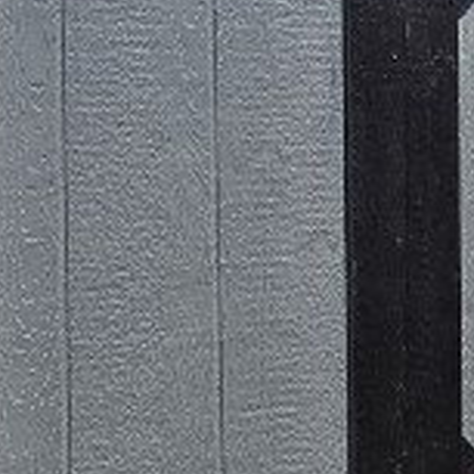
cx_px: 459
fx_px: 1193
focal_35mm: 77
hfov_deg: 21.8
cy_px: 201
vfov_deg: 22.5
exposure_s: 1/2000
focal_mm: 2.2
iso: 50
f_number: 2.2
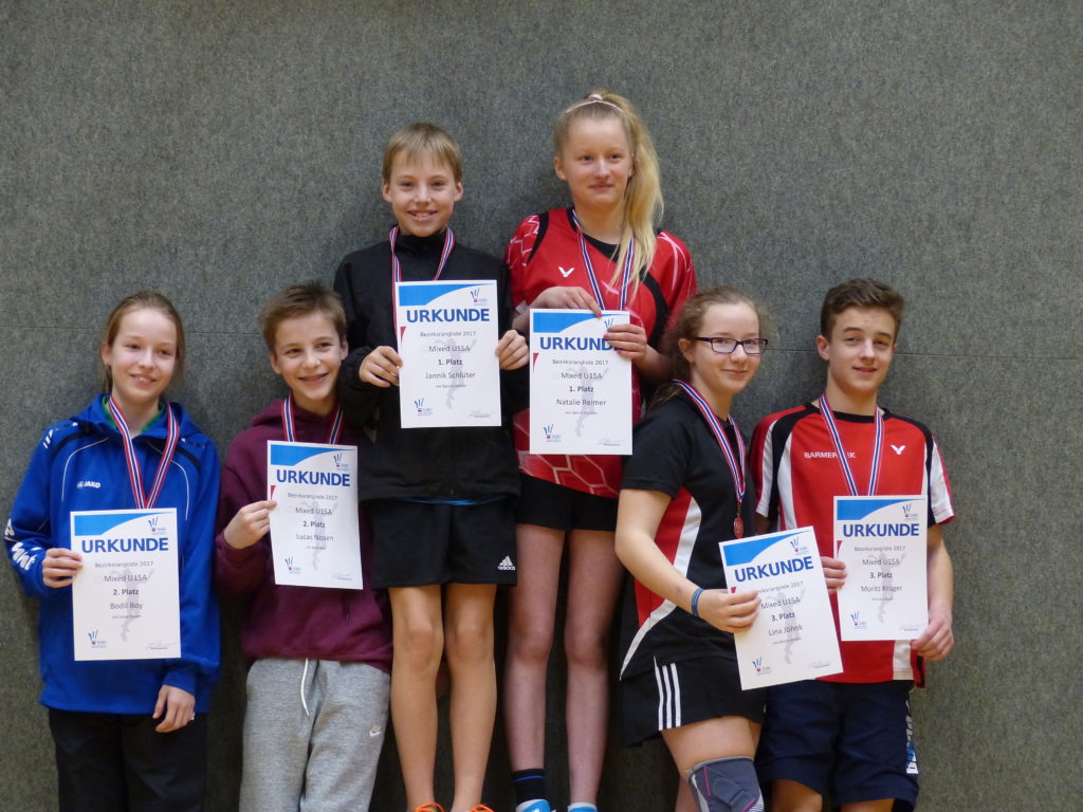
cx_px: 542
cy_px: 406
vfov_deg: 13.8
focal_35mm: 107
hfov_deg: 18.4
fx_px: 3348
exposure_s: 1/60
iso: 400
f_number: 2.8
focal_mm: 19.2
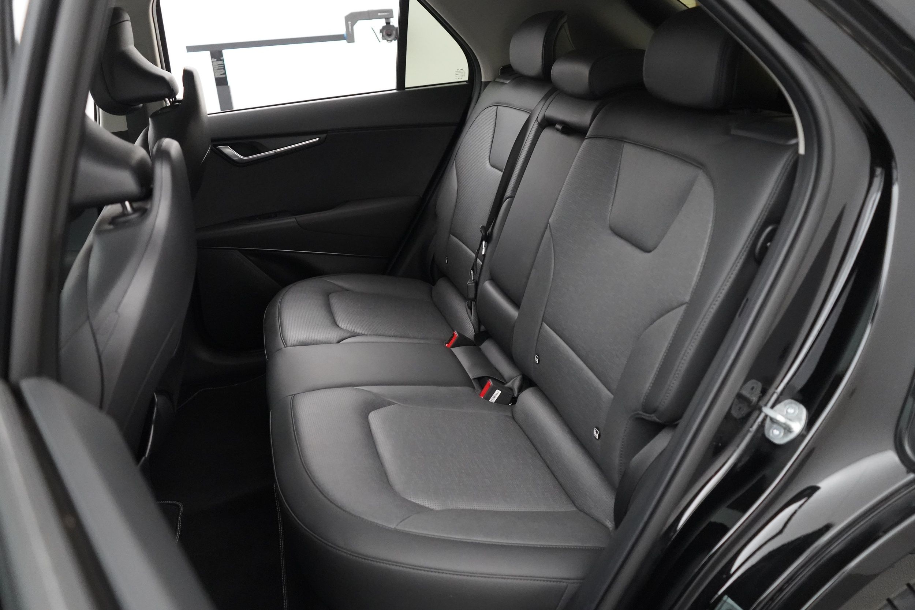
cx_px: 458
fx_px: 712
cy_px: 305
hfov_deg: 65.5
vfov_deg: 46.4
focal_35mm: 28
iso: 12800
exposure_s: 1/160
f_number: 3.5
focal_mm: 28
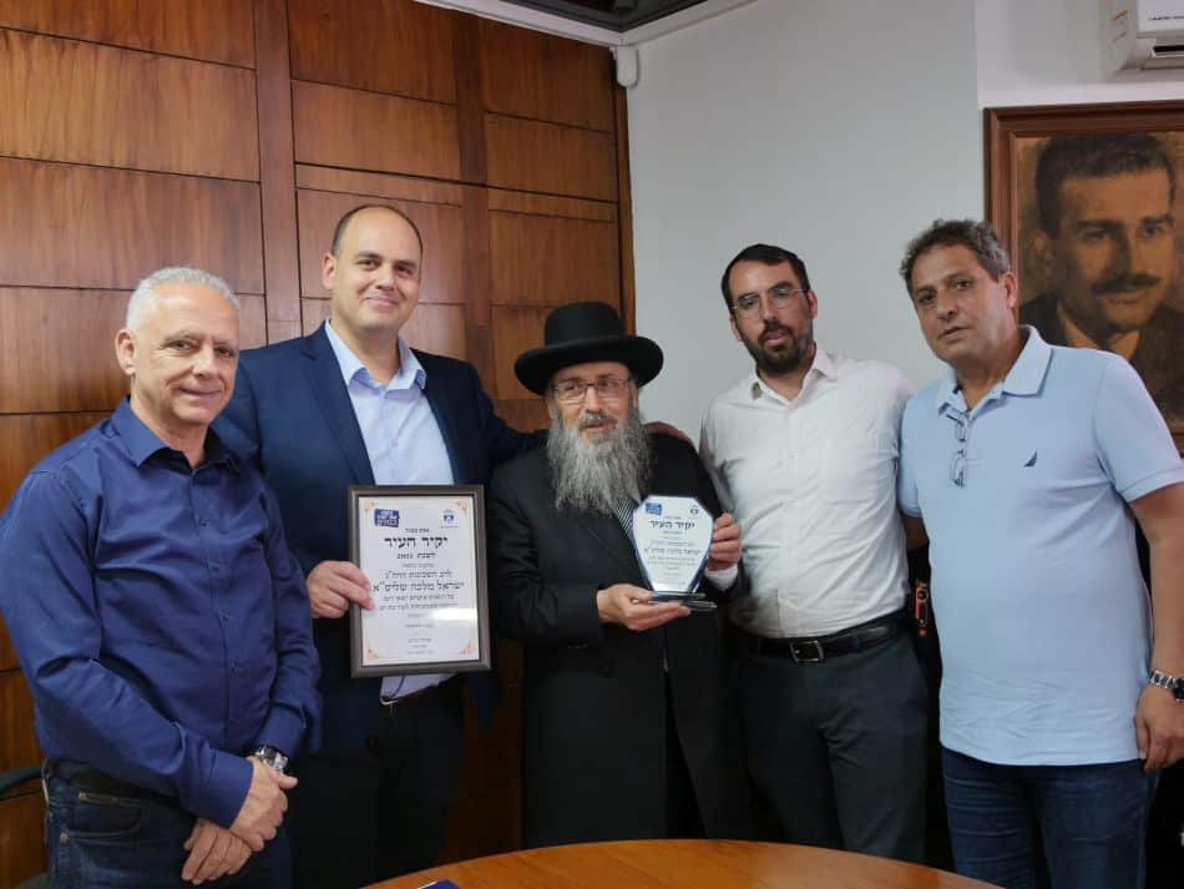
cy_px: 444
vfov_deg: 41.8
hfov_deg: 53.9
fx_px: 1163
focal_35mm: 34
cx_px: 592
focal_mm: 17
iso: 800
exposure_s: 1/60
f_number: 2.8
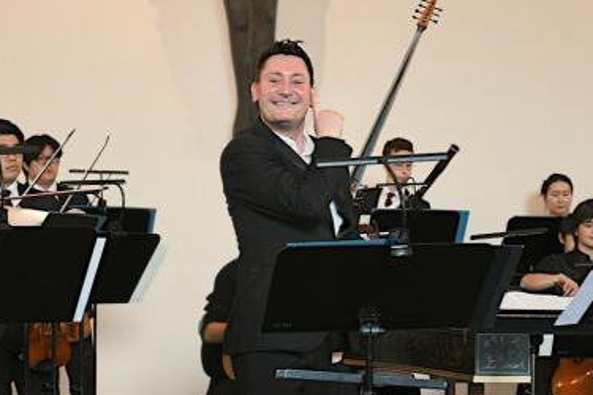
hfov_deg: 25.1
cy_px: 359
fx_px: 1334
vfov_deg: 16.6
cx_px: 294
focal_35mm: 81
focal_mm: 38
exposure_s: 1/100
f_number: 4
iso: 1600
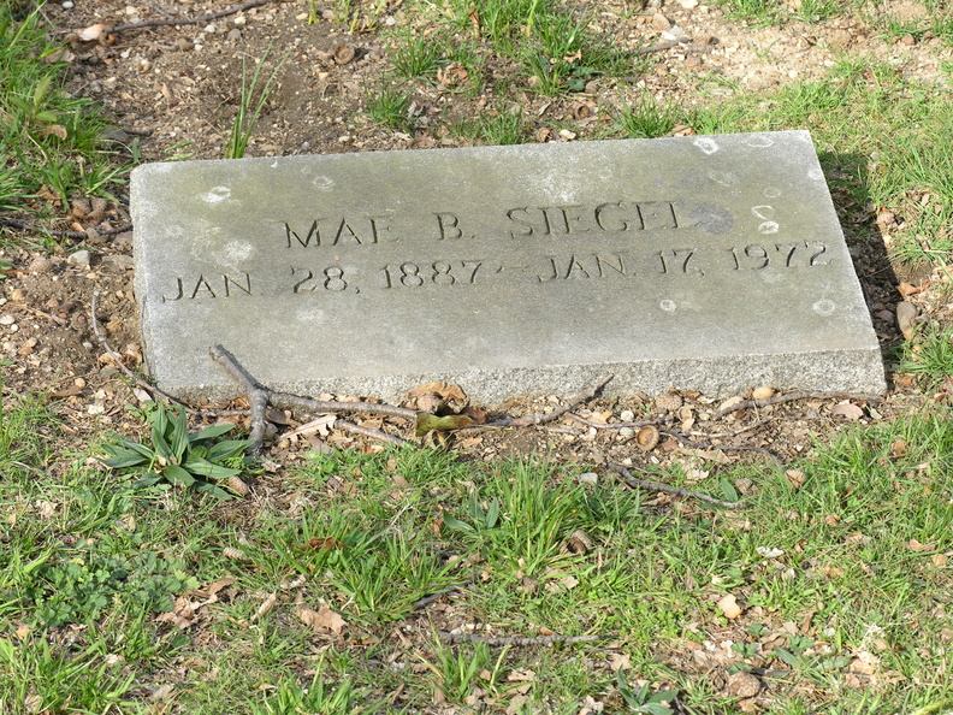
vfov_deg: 10.5
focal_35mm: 141
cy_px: 358
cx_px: 476
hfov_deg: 14.0
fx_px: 3882
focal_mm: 35.9
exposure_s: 1/55.5
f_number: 7.6
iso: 50
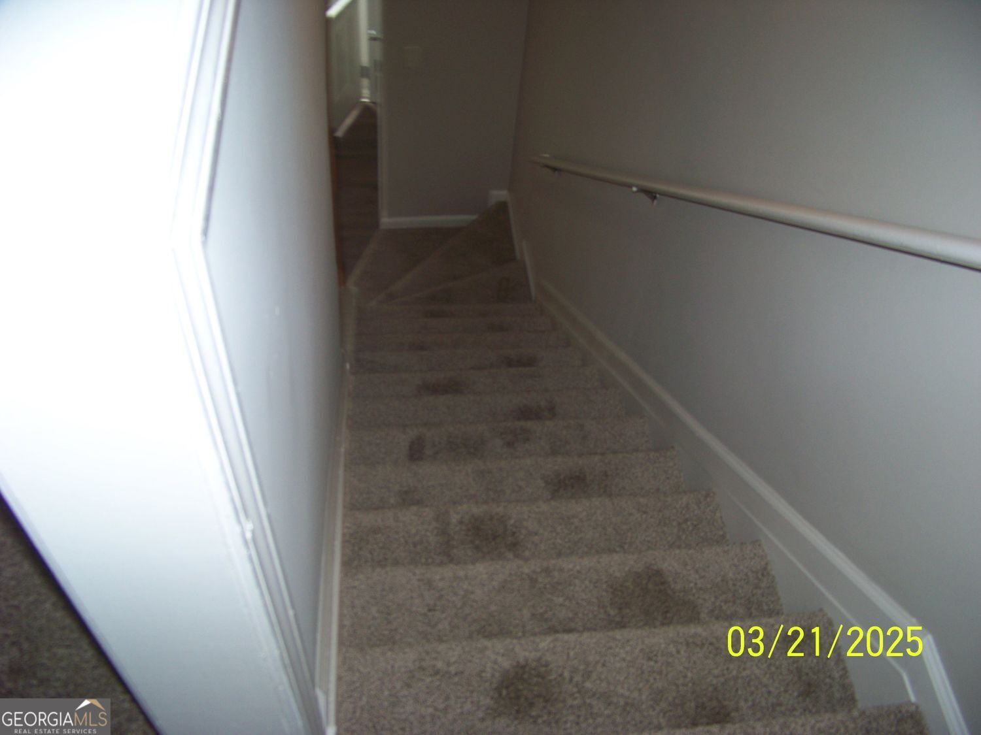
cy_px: 368
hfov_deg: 51.4
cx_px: 490
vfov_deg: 39.7
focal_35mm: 36
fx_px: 1020
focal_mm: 5.85
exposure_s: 1/30
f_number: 2.8
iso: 64
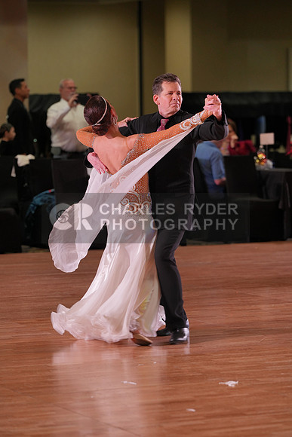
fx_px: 2006
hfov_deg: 8.3
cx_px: 146
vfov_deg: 12.4
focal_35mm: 165
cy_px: 218
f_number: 4
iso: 800
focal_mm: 165
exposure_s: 1/200
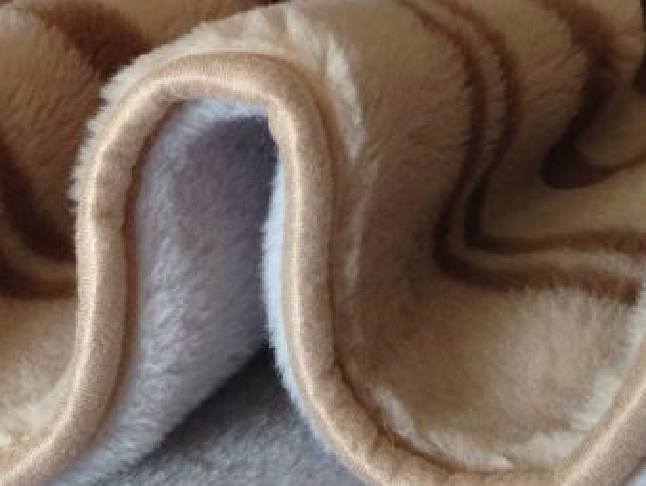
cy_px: -25
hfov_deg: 24.3
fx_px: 1457
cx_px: 59
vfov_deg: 18.3
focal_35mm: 78
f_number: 2.4
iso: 64
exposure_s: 1/40
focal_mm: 4.12
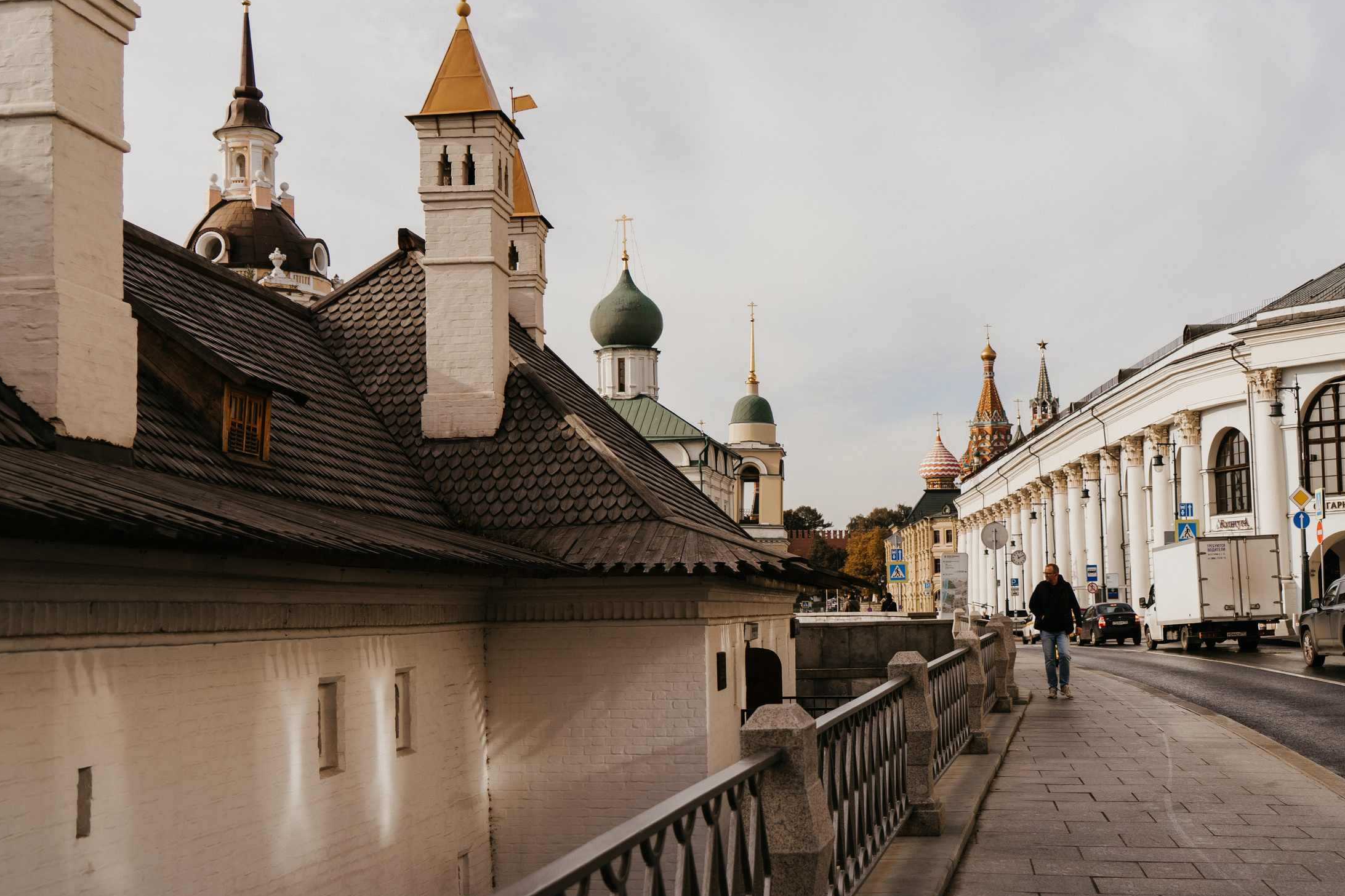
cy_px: 513
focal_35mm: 41
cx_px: 764
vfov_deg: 32.6
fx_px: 1532
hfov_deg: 47.3
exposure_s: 1/500
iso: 100
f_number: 4
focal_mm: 35
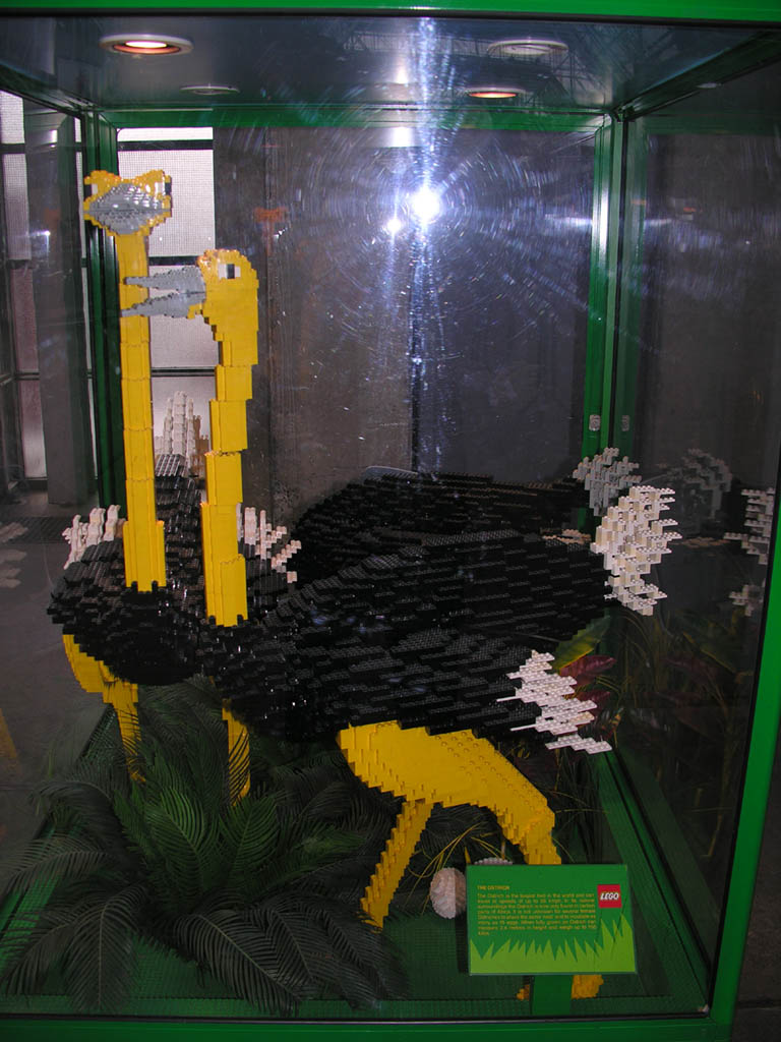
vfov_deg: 52.6
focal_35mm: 35
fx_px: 1053
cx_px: 390
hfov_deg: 40.7
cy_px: 521
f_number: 2.8
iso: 50
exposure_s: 1/60.1
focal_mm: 8.9
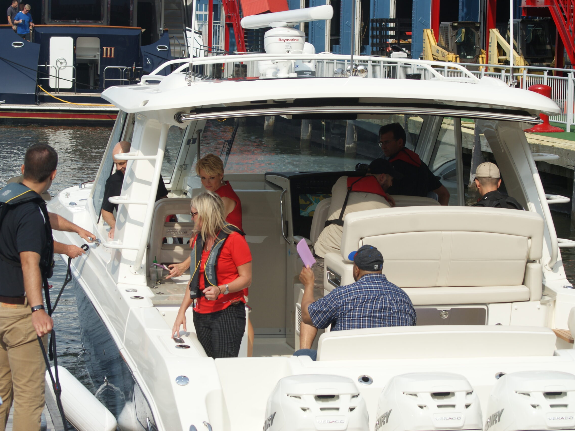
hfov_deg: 16.2
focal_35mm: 122
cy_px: 215
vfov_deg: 12.2
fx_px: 2019
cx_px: 291
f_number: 9
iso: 100
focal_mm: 75
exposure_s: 1/160
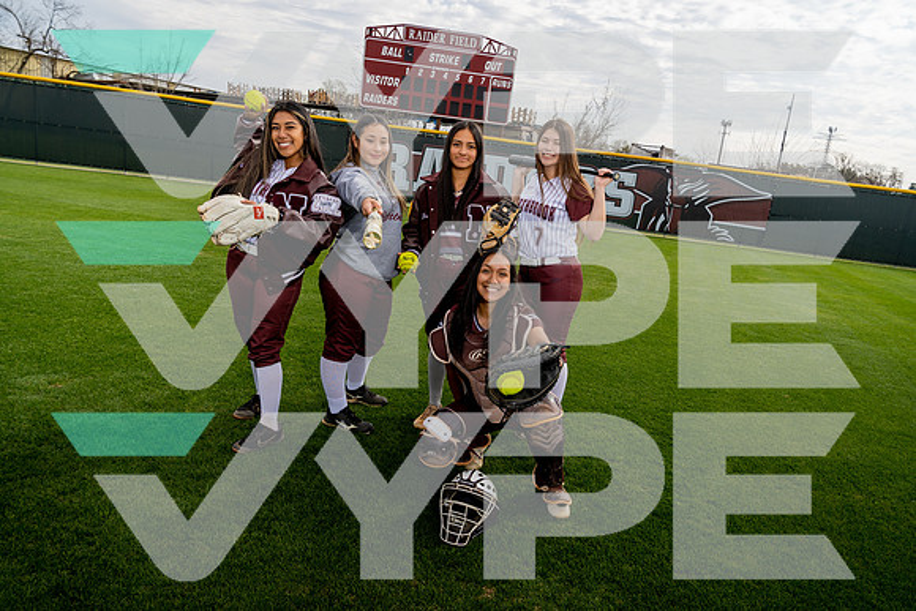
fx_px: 636
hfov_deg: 71.5
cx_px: 458
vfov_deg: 51.3
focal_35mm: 25
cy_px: 306
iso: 100
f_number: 7.1
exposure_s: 1/250
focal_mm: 25
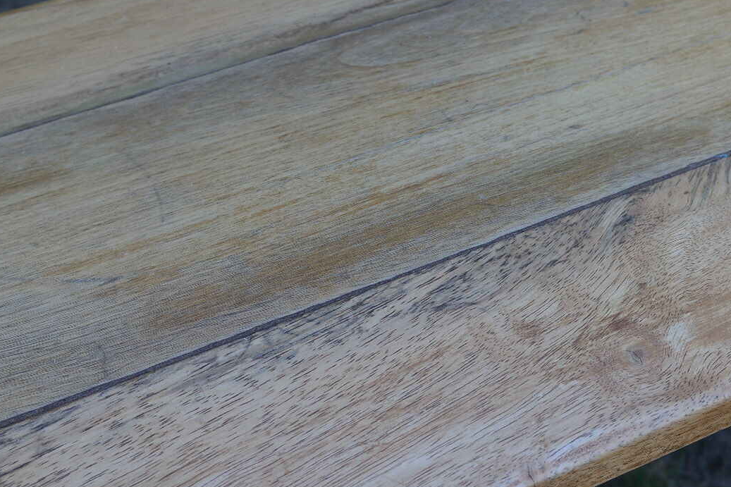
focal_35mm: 50
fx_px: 1015
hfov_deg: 39.4
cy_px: 176
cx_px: 454
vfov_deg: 26.9
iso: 100
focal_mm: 20
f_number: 4
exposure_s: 1/100
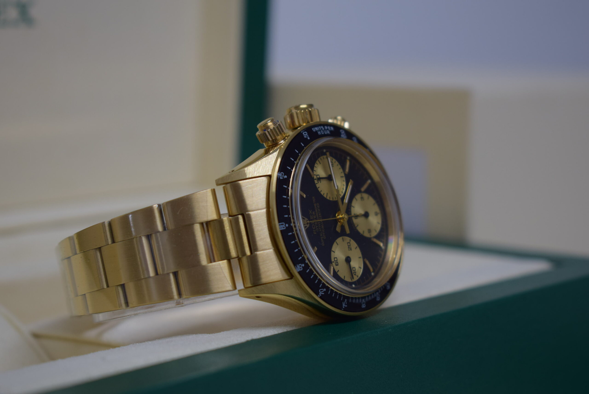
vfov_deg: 16.6
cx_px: 294
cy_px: 197
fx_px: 1351
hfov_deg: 24.6
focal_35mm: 82
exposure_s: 1/60
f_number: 5.6
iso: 400
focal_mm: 55
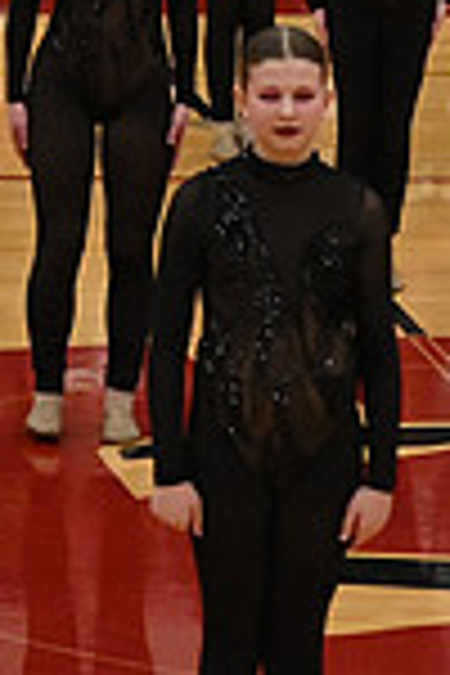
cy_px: -97
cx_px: -796
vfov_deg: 5.0
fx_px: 7631
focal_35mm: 407
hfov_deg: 3.3
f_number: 4
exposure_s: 1/400
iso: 3200
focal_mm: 70
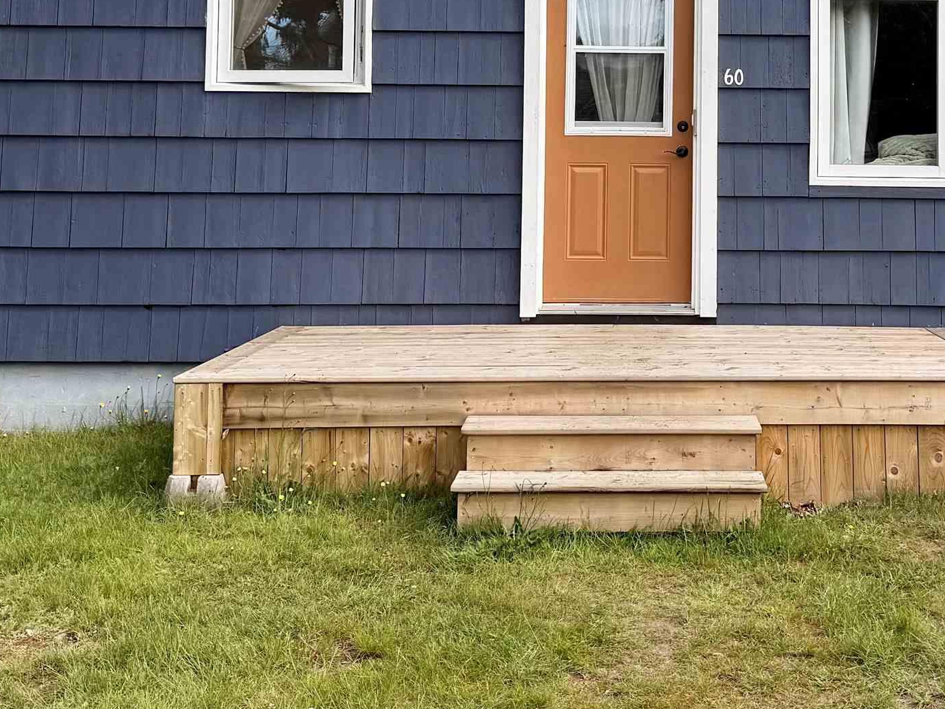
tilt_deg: +3.0
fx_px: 1447
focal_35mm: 53
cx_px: 677
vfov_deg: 26.6
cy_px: 73
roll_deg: -0.5
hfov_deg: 35.6
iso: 80
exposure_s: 1/2611
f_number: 1.78
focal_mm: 6.76
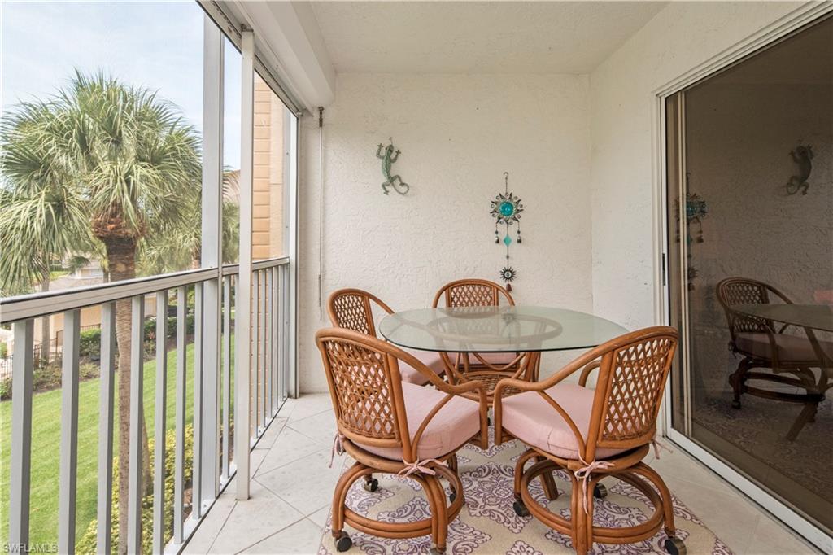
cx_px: 416
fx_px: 416
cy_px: 278
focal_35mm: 18
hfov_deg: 90.0
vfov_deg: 67.3
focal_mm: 12
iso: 160
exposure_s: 1/60
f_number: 10
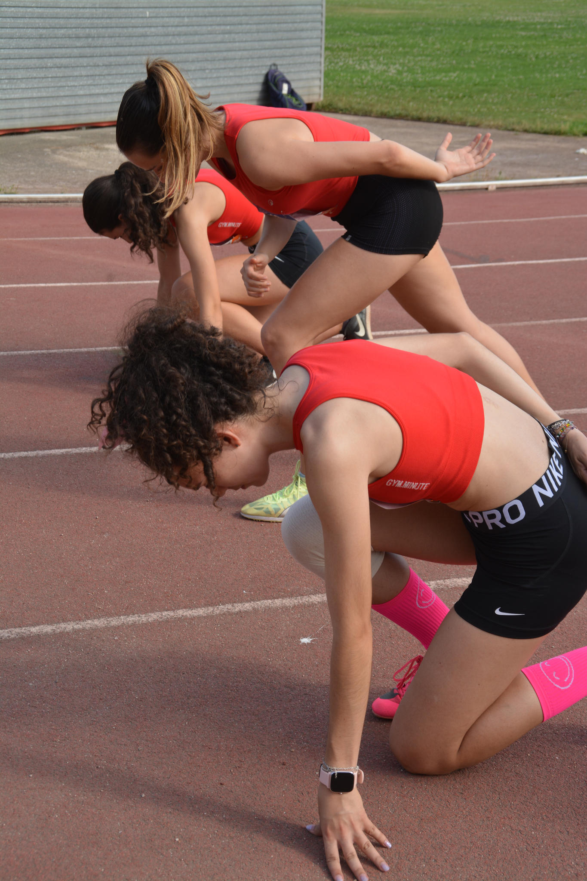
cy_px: 440
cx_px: 294
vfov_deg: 31.9
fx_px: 1541
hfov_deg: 21.6
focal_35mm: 63
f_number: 8
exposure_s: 1/250
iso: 200
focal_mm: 42
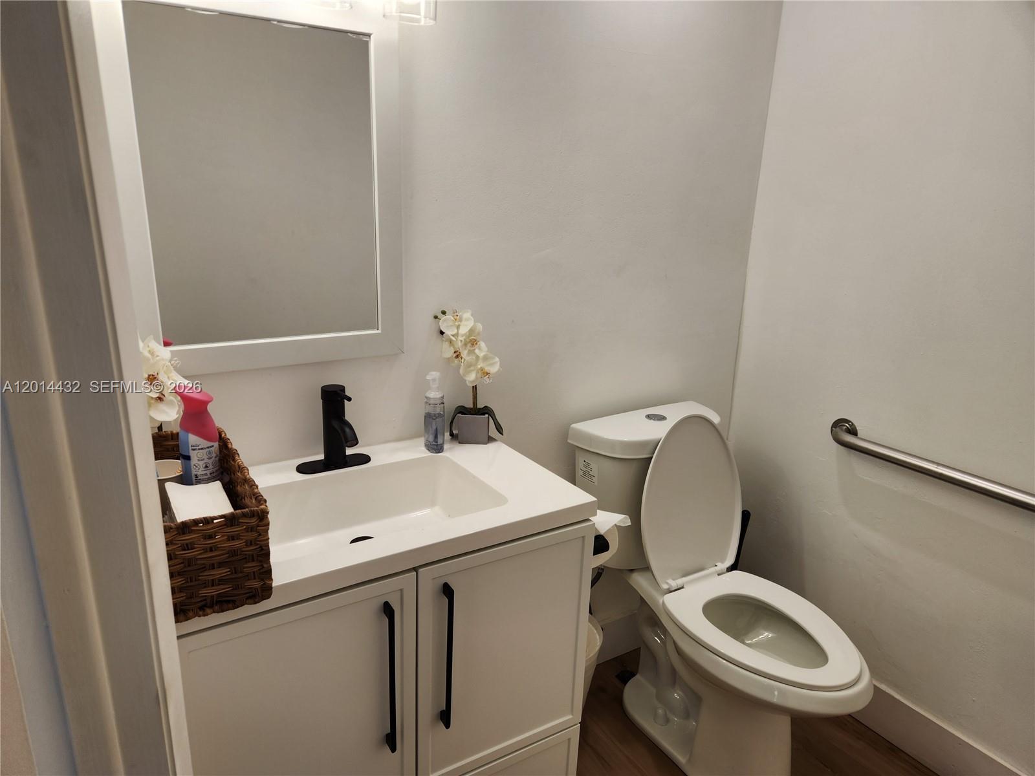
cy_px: 388
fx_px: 688
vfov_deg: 58.9
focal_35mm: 23
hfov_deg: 73.9
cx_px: 518
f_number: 1.8
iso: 25
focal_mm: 5.4
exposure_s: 1/120
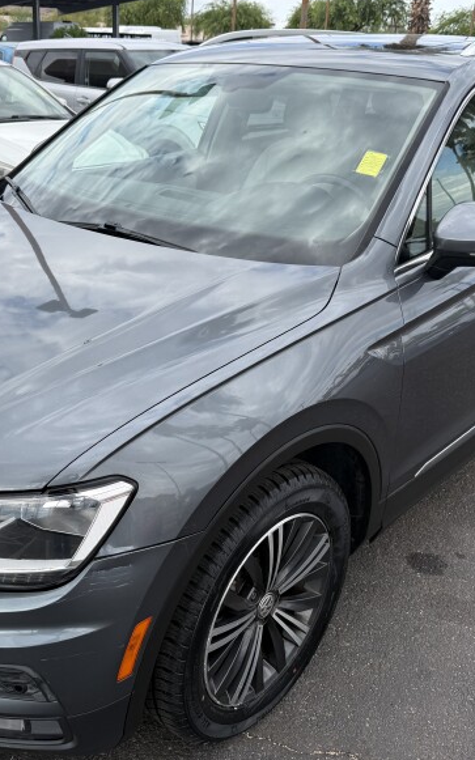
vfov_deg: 55.3
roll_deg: -2.5
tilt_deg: -24.1
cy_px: 373
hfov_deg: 36.1
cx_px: 177
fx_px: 725
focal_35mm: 35
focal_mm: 6.76
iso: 80
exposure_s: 1/1553
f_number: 1.78
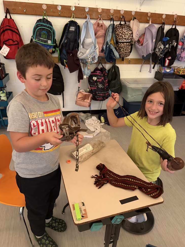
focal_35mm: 25
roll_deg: -3.6
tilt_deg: -30.1
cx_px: 90
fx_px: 178
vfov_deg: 69.4
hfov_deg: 54.9
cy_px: 128
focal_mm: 6.76
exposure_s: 1/40
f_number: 1.78
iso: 1000
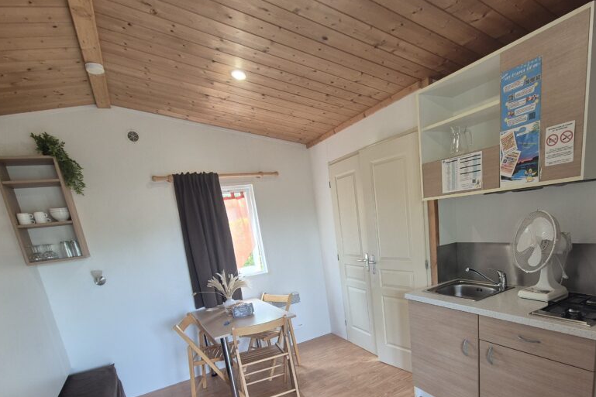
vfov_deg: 63.8
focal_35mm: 18
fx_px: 298
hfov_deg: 89.7
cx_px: 326
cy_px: 293
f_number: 2.2
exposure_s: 1/50
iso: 80
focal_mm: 2.2
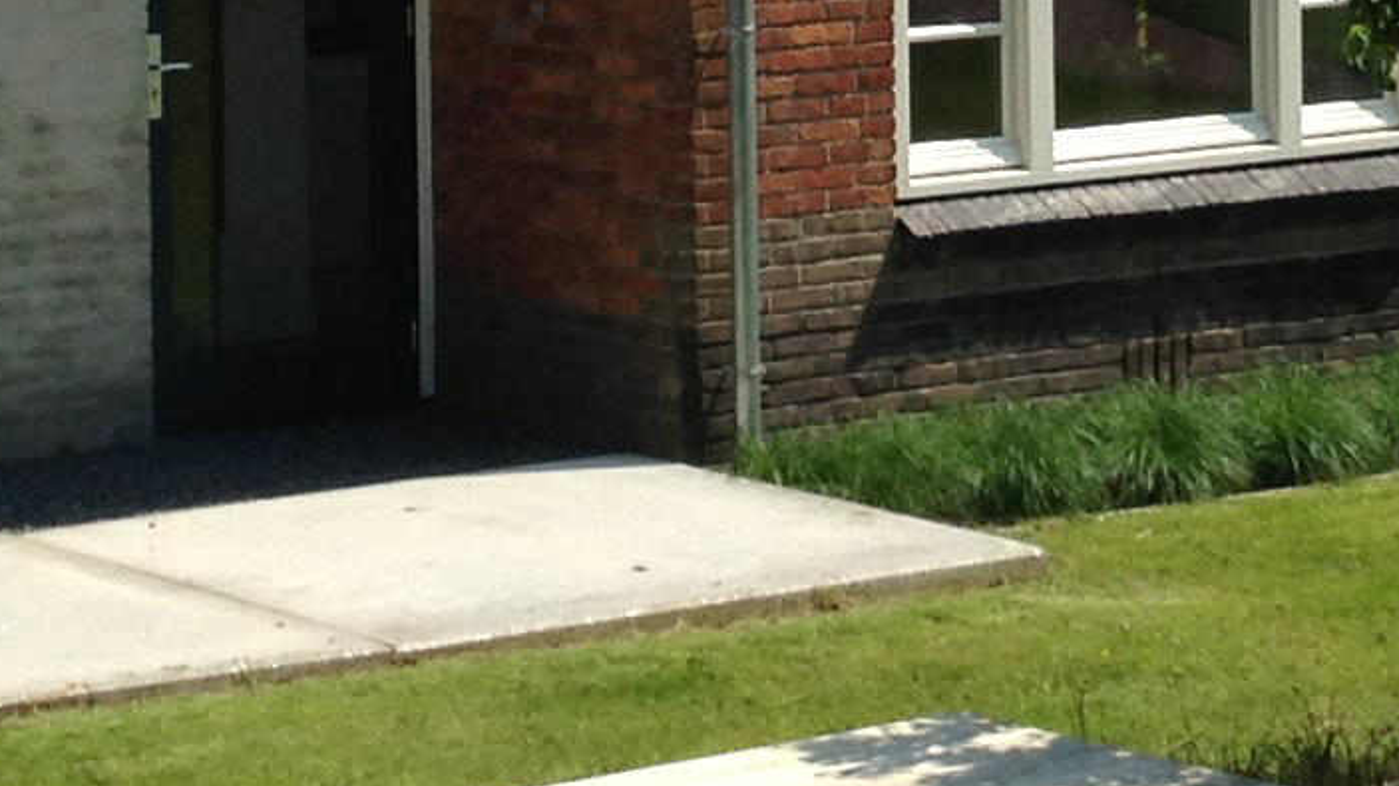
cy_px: -195
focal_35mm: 167
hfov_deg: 12.9
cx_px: 973
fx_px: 6193
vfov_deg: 7.2
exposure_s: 1/1808
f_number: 2.4
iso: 50
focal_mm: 4.12
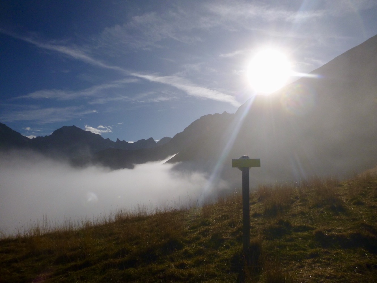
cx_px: 188
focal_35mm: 25
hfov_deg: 69.4
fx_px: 272
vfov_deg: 54.9
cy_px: 142
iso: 100
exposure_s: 1/640
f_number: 9
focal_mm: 4.5
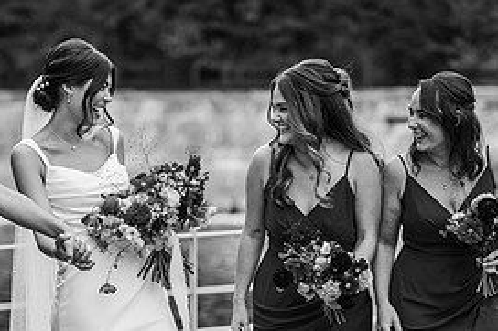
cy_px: 322
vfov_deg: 7.5
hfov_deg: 11.4
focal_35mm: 181
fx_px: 2502
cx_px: 174
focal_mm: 85
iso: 100
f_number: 2.2
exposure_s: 1/1000
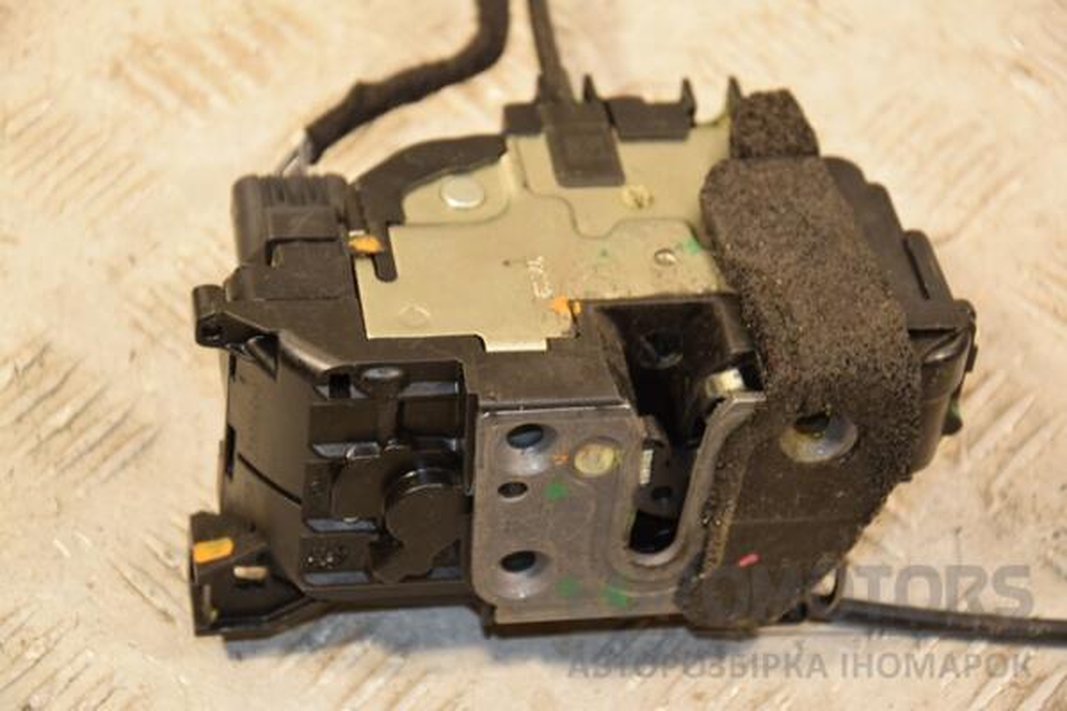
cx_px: 534
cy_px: 356
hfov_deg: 17.1
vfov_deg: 11.4
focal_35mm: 120
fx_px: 3556
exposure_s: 1/125
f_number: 5.3
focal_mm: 80
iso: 800
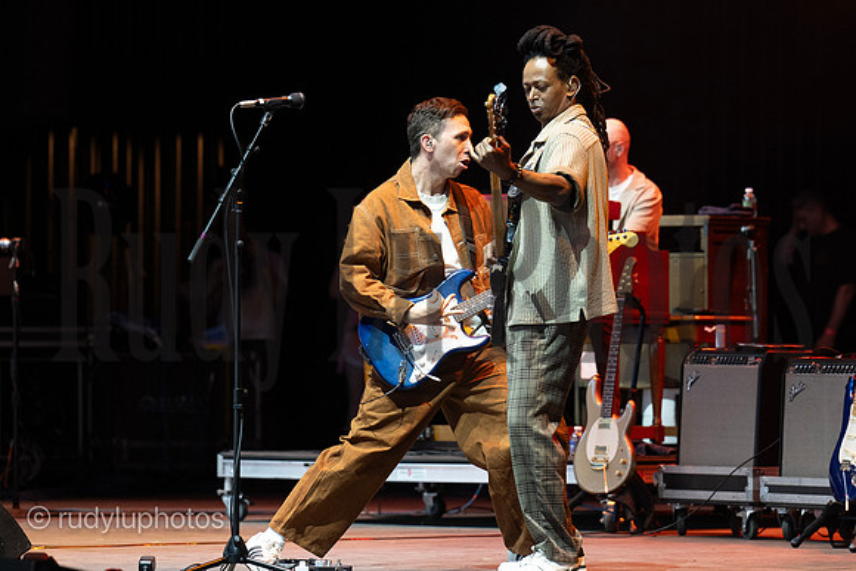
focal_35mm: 217
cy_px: 286
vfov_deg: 6.3
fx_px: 5161
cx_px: 428
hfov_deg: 9.5
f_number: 4
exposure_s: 1/800
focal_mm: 145
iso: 2500
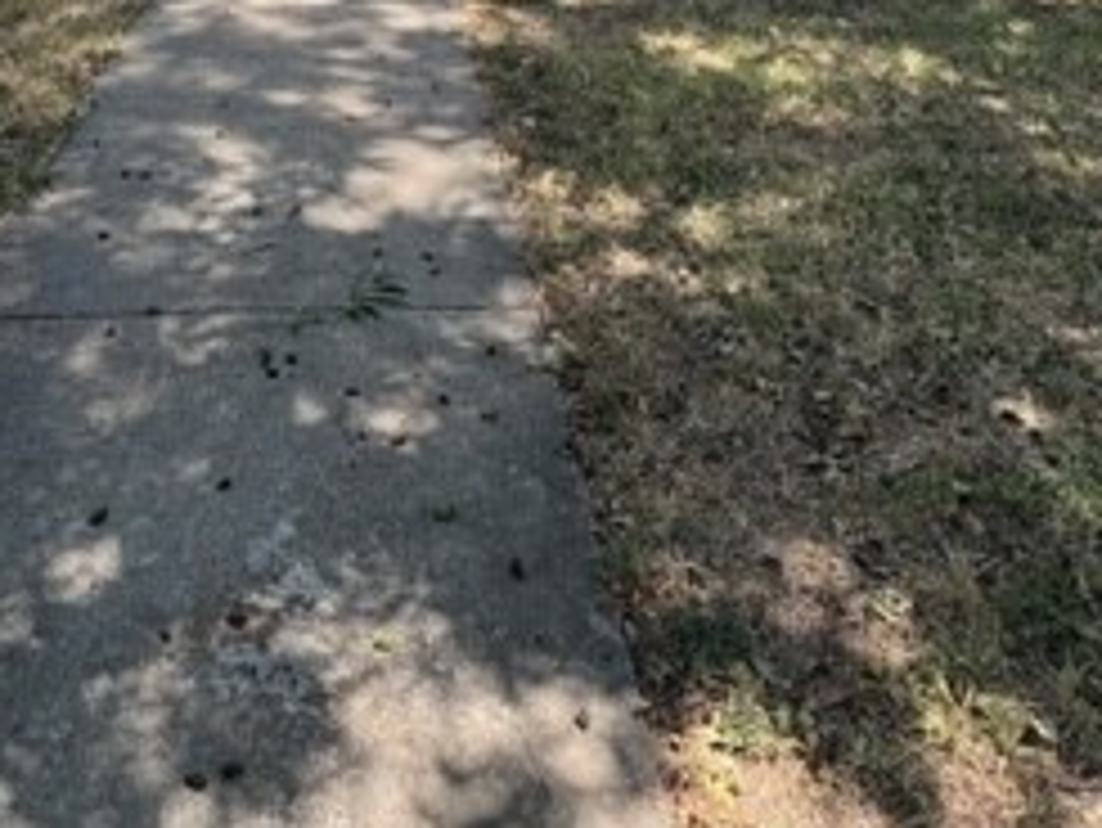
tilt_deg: -5.6
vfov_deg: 33.1
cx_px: 409
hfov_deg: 53.3
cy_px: -198
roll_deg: -0.6
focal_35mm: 34
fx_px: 1083
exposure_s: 1/288
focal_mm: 1.57
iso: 32
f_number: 1.8
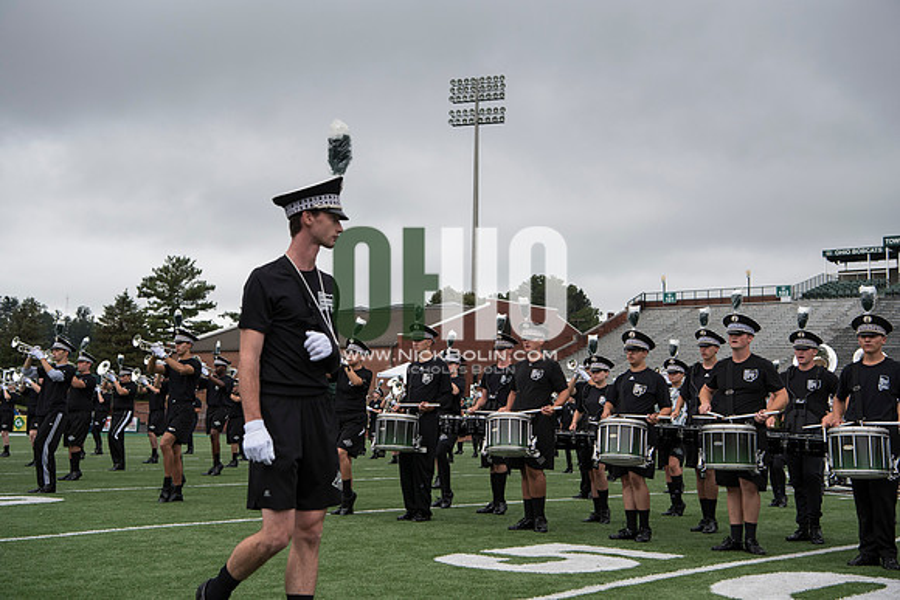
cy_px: 300
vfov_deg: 28.1
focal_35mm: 48
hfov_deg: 41.1
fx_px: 1200
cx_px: 450
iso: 640
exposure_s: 1/1600
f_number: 5.6
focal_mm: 48
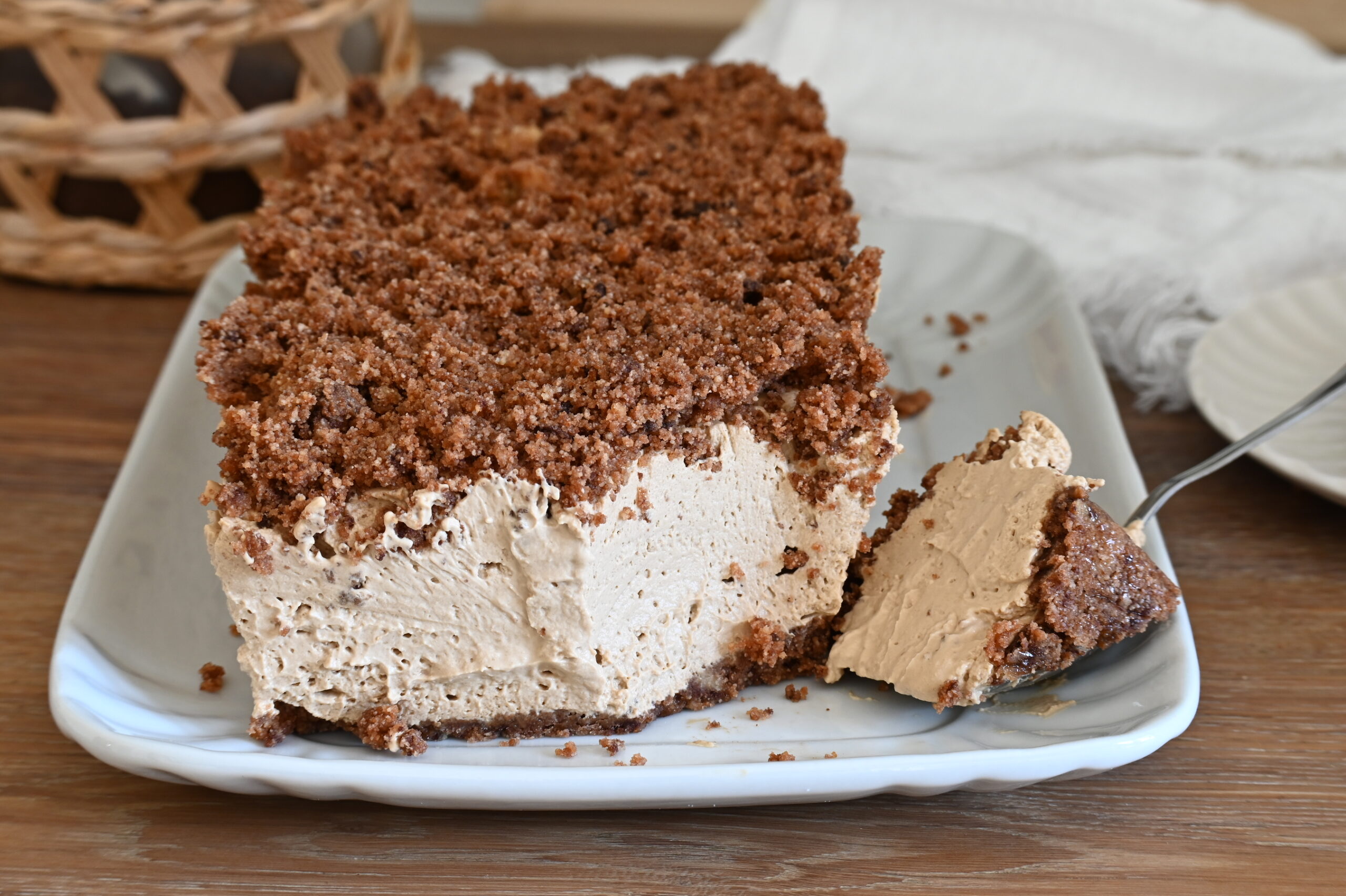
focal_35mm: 91
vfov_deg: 15.0
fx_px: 3400
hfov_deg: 22.4
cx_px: 673
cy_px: 448
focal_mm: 61
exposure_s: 1/13
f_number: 10
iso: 200
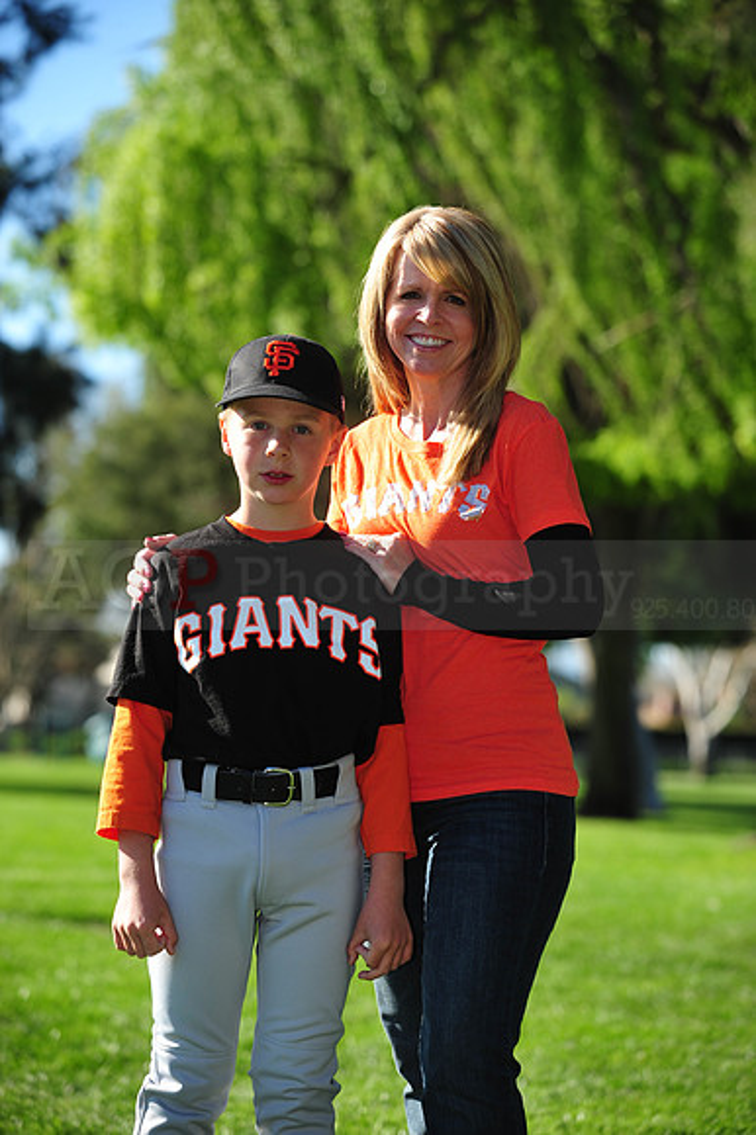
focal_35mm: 105
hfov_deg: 13.0
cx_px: 378
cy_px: 568
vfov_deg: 19.5
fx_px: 3311
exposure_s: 1/800
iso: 200
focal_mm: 105
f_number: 4.5
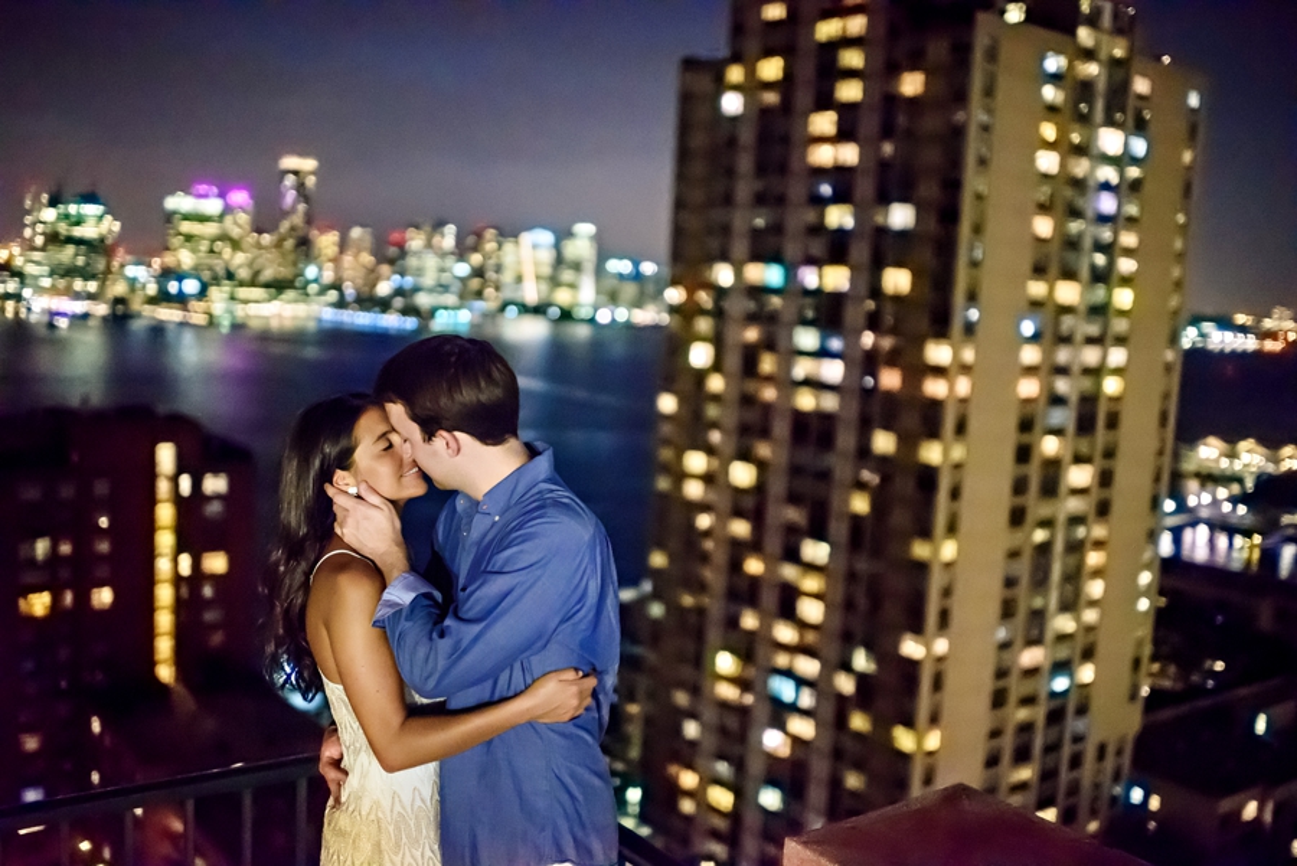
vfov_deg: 37.9
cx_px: 648
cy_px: 433
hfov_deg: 54.4
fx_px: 1262
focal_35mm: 35
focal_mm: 35
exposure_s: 1/200
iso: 6400
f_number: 1.4
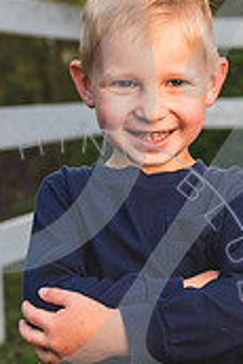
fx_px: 899
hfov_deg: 15.4
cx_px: 167
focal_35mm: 89
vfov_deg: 22.8
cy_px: 163
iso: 100
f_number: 2.8
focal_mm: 34
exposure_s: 1/500
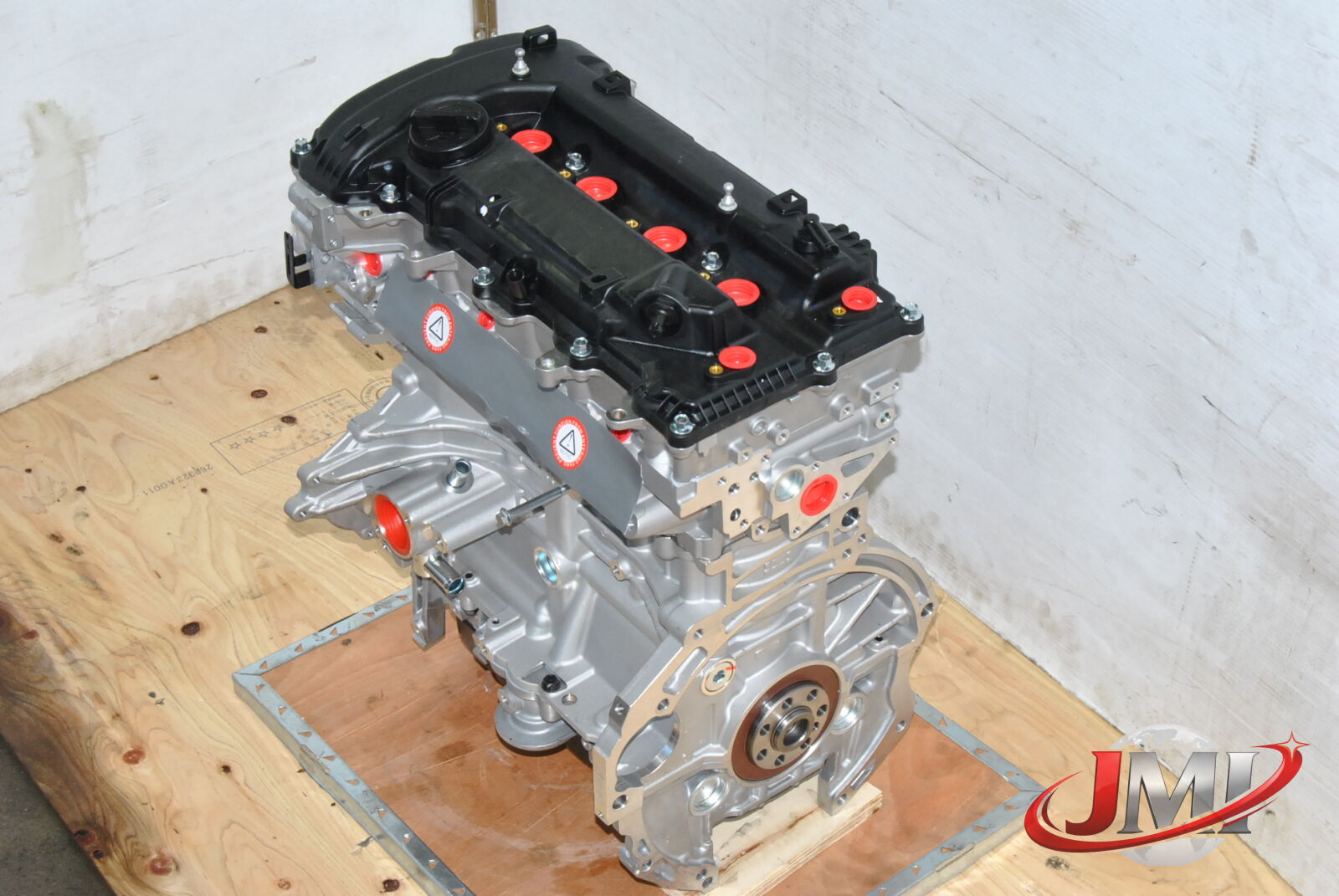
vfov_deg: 21.6
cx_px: 670
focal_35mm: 63
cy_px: 448
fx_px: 2346
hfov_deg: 31.9
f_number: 13
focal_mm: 42
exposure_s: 1/200
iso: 800
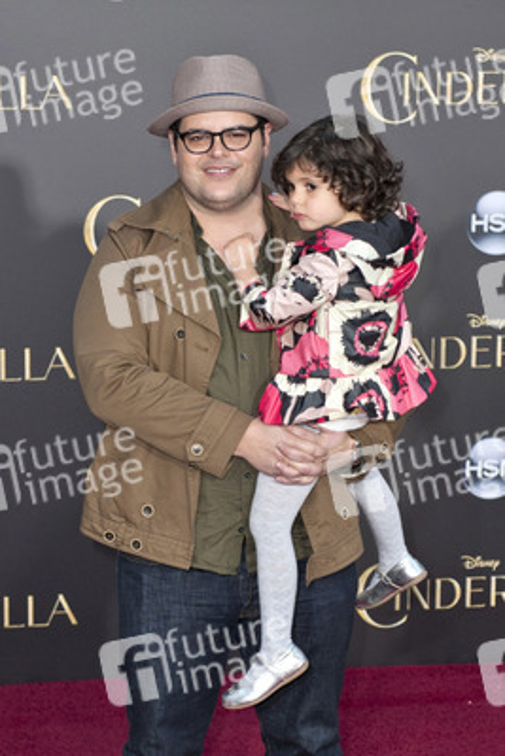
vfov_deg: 28.8
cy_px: 378
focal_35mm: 70
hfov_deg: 19.5
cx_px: 252
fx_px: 1472
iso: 400
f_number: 4
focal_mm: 70
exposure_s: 1/400
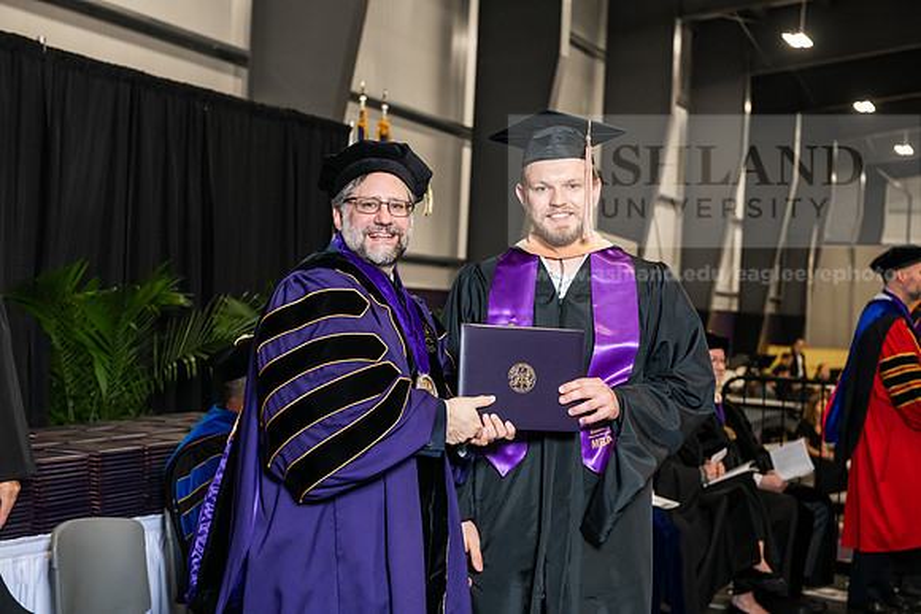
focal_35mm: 66
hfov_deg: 30.5
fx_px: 1689
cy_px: 307
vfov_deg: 20.6
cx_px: 460
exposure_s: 1/200
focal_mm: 66
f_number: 5
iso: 2000
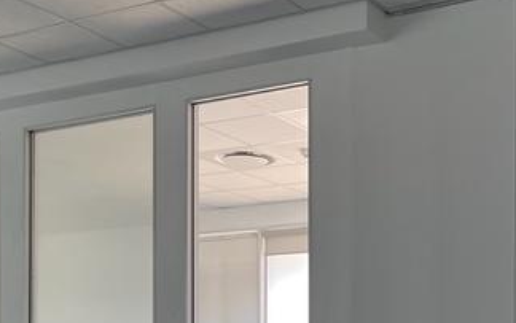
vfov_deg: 18.4
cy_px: 364
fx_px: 957
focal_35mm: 68
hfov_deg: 29.4
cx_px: 422
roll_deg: -0.1
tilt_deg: +1.1
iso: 100
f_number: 1.6
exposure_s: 1/121
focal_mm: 5.1
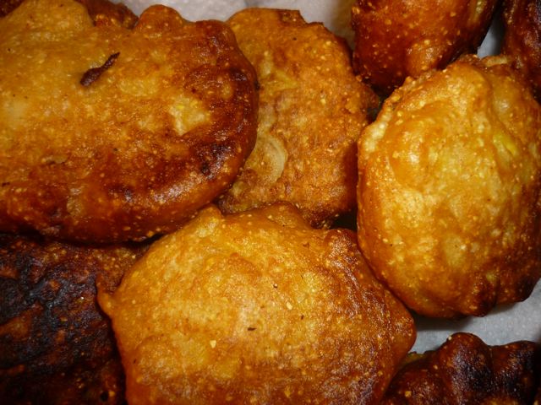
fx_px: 516
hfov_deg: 55.4
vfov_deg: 42.9
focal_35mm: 33
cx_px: 270
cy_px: 202
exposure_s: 1/30
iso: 100
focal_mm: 5.5
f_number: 2.8
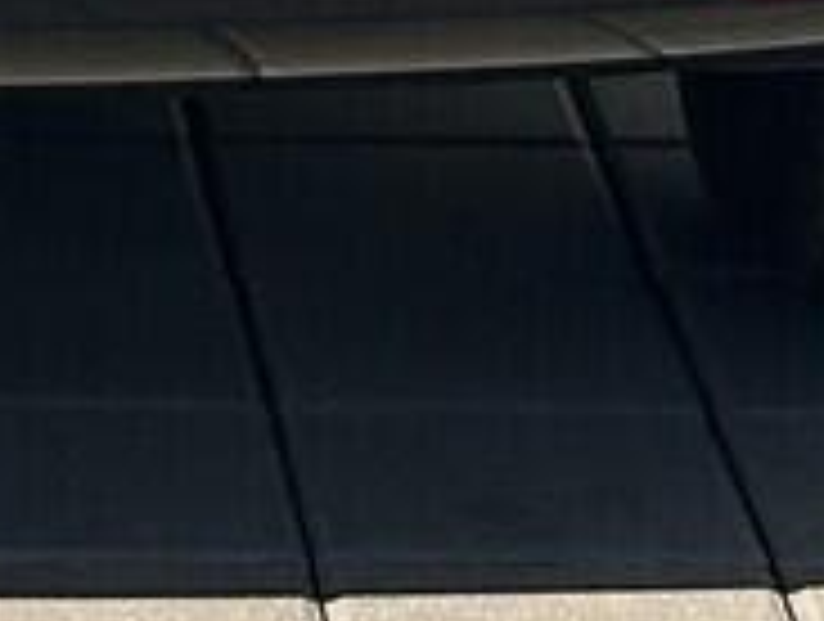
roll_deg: -0.4
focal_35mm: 377
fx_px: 8992
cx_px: -635
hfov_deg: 5.2
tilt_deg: -6.6
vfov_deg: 3.8
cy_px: -1440
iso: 64
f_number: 1.78
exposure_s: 1/5000
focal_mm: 6.86
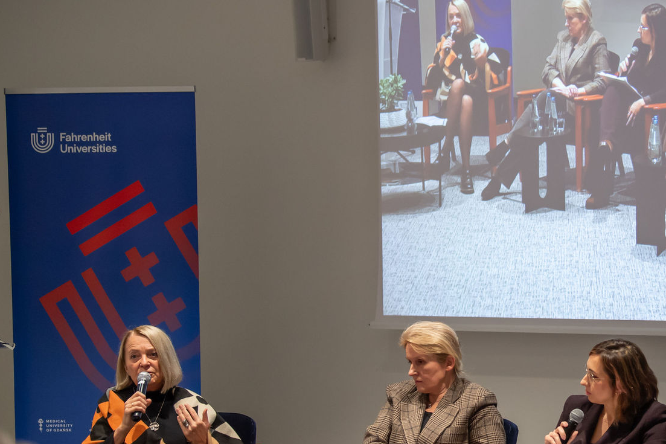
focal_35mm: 130
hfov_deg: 15.6
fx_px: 2404
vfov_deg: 10.5
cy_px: 296
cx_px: 597
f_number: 2.8
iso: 2000
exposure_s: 1/320
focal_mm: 70
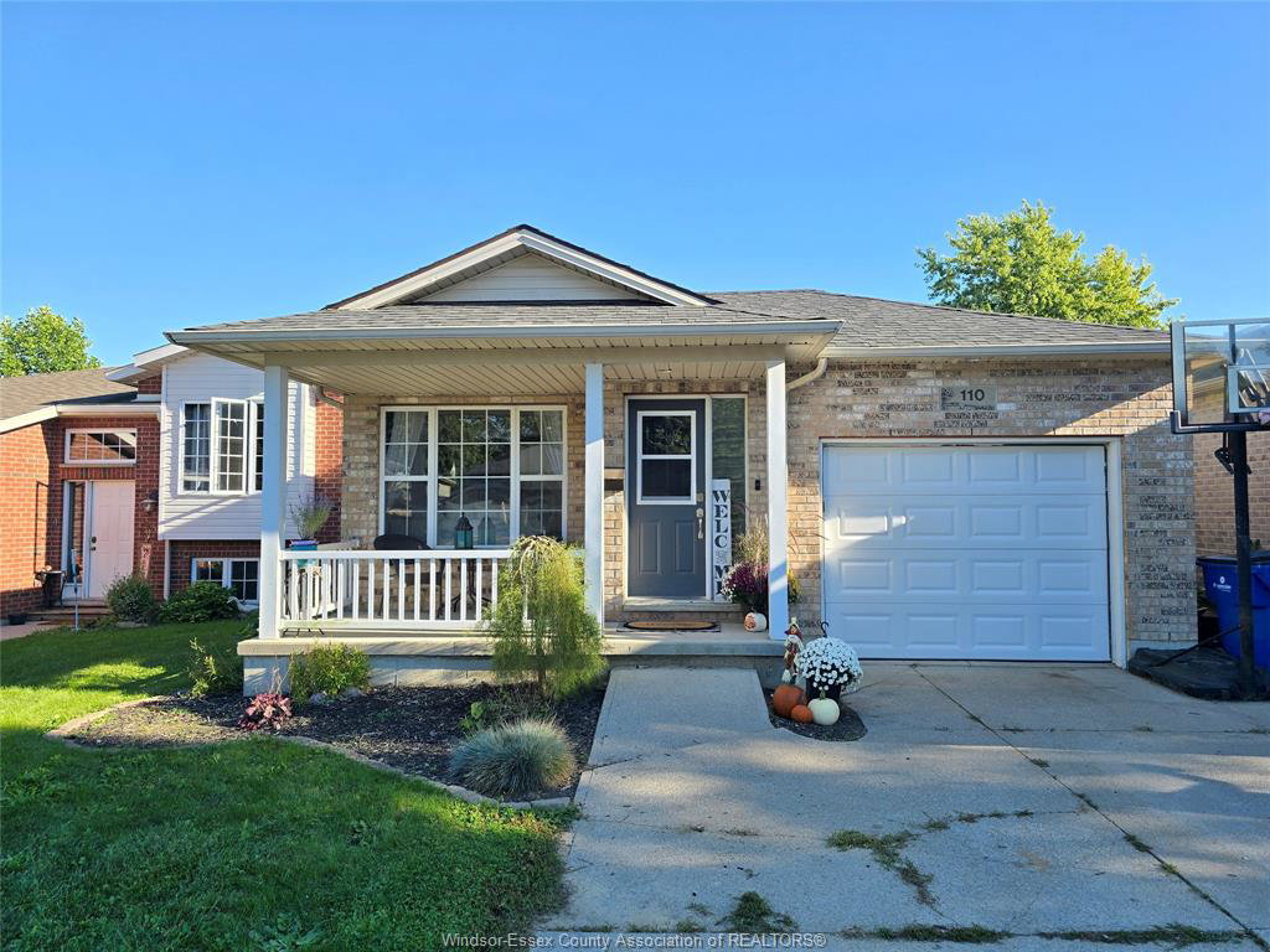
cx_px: 635
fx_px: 844
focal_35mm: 23
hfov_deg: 73.9
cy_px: 476
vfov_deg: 58.9
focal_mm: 6.3
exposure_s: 1/278
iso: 12
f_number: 1.7
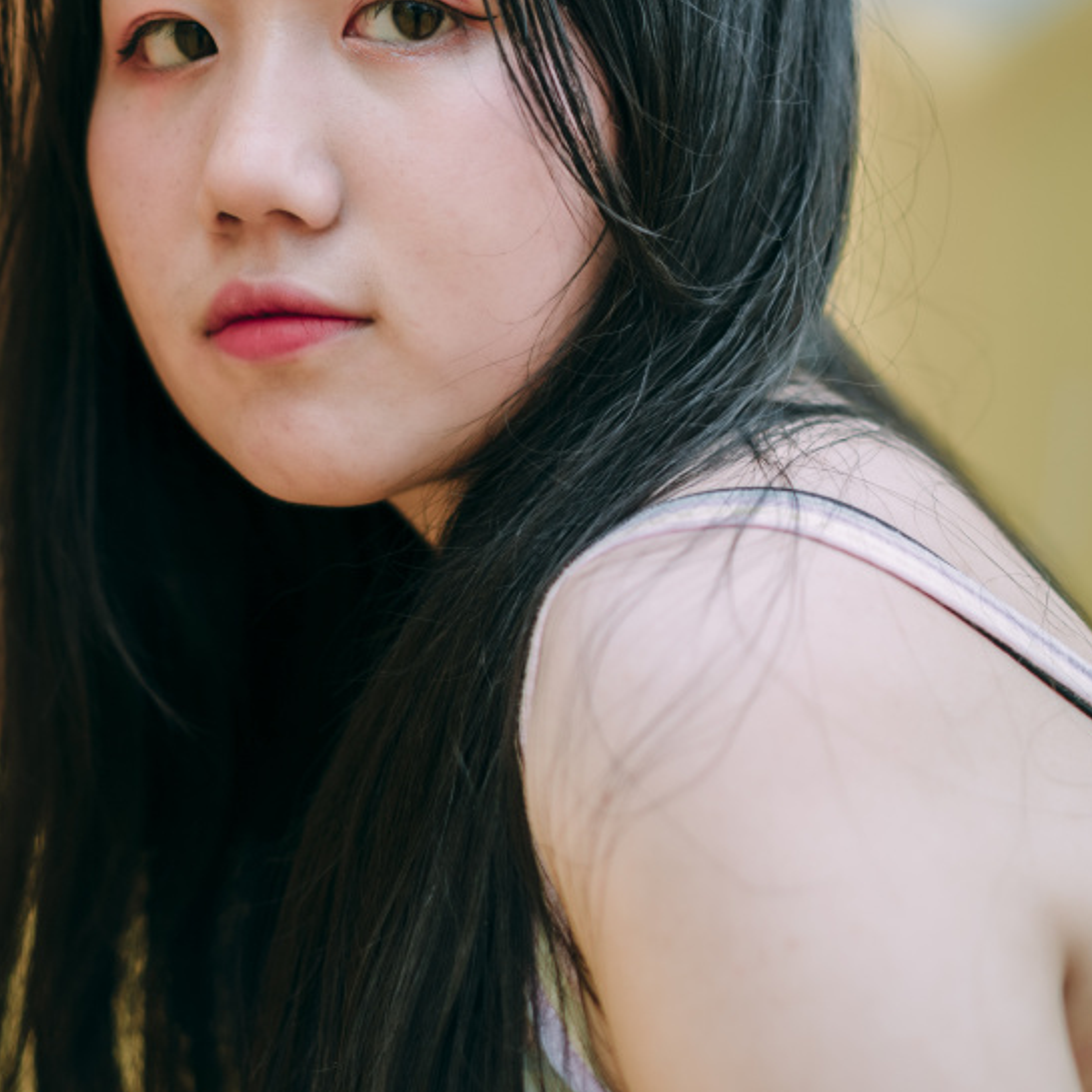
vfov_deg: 16.9
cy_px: 369
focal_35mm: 103
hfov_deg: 16.9
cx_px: 447
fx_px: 3676
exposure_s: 1/640
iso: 100
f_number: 1.8
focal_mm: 55
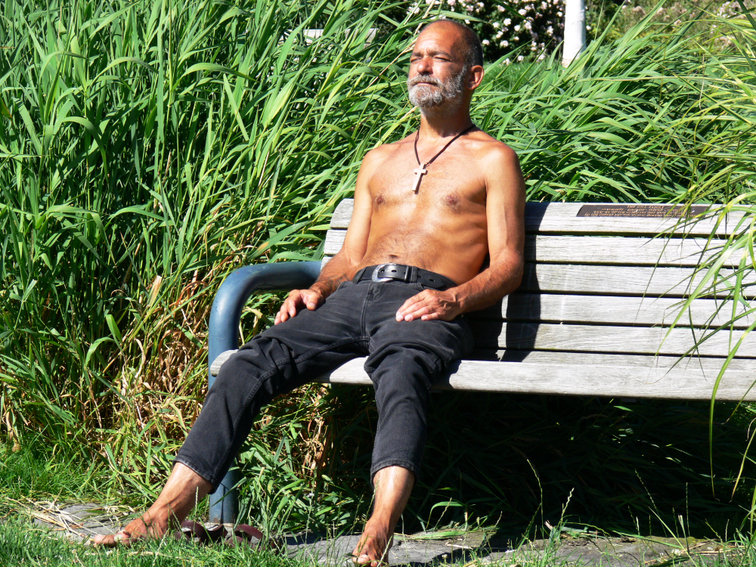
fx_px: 4150
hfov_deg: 10.4
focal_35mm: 190
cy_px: 284
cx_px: 378
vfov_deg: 7.8
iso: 80
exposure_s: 1/200
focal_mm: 40.2
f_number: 5.6
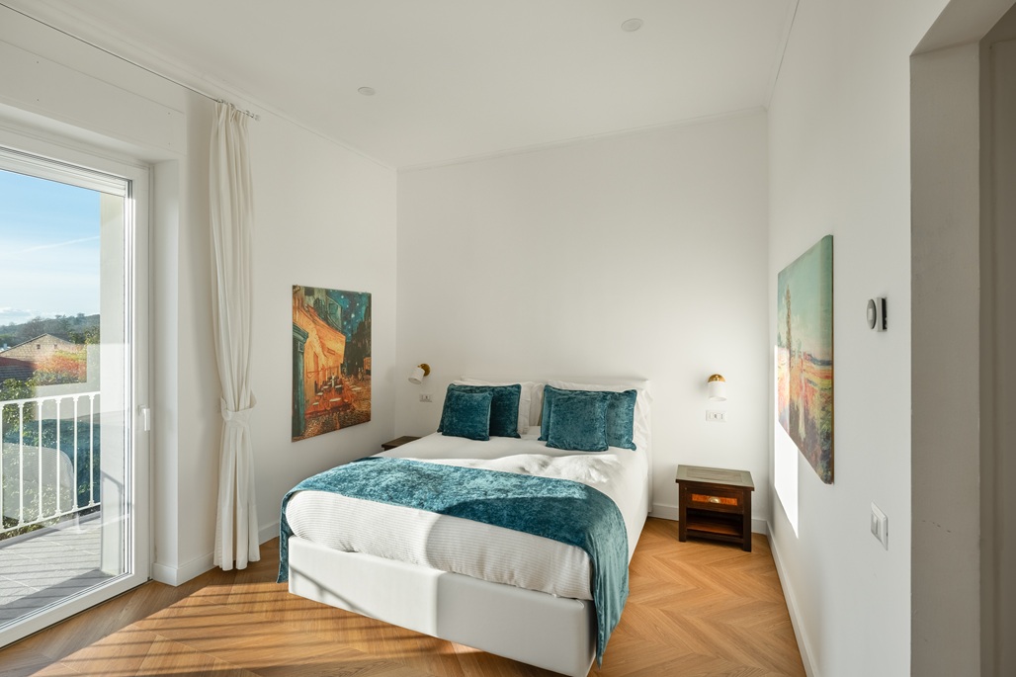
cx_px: 508
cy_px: 338
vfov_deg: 71.1
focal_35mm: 17
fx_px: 474
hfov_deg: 94.0
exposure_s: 1/4000
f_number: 8
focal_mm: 16.8
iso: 800
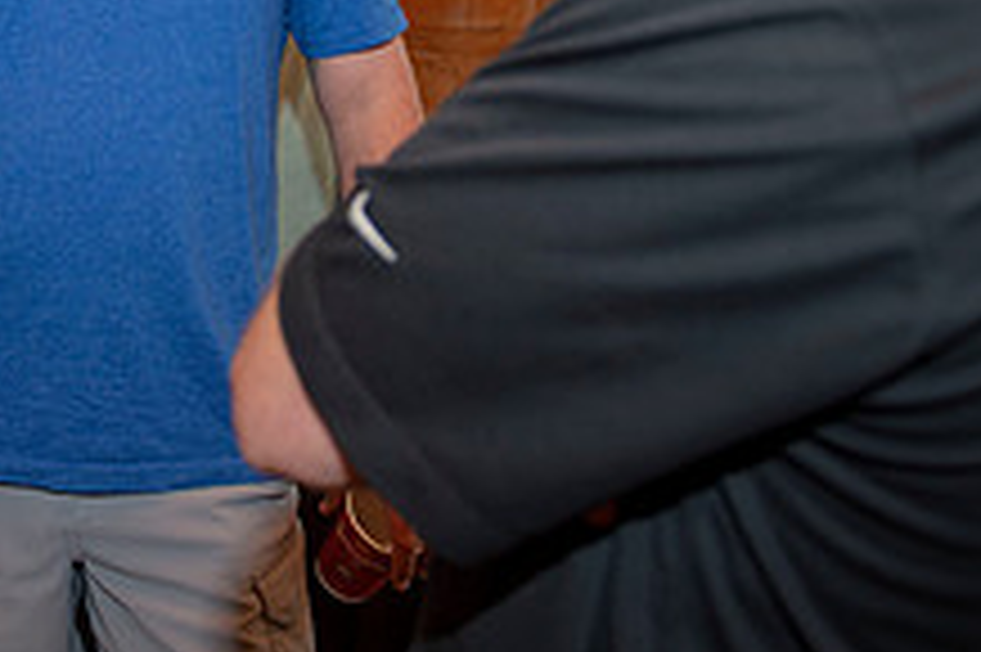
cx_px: 76
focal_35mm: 64
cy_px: 0
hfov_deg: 29.9
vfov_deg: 20.5
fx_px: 1743
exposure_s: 1/60
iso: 250
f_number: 3.2
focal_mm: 24
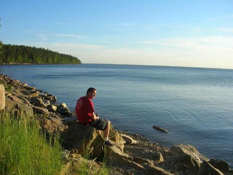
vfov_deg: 41.8
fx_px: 229
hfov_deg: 53.9
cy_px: 88
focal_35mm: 34
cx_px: 116
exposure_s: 1/203
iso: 50
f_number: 4.9
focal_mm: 5.7
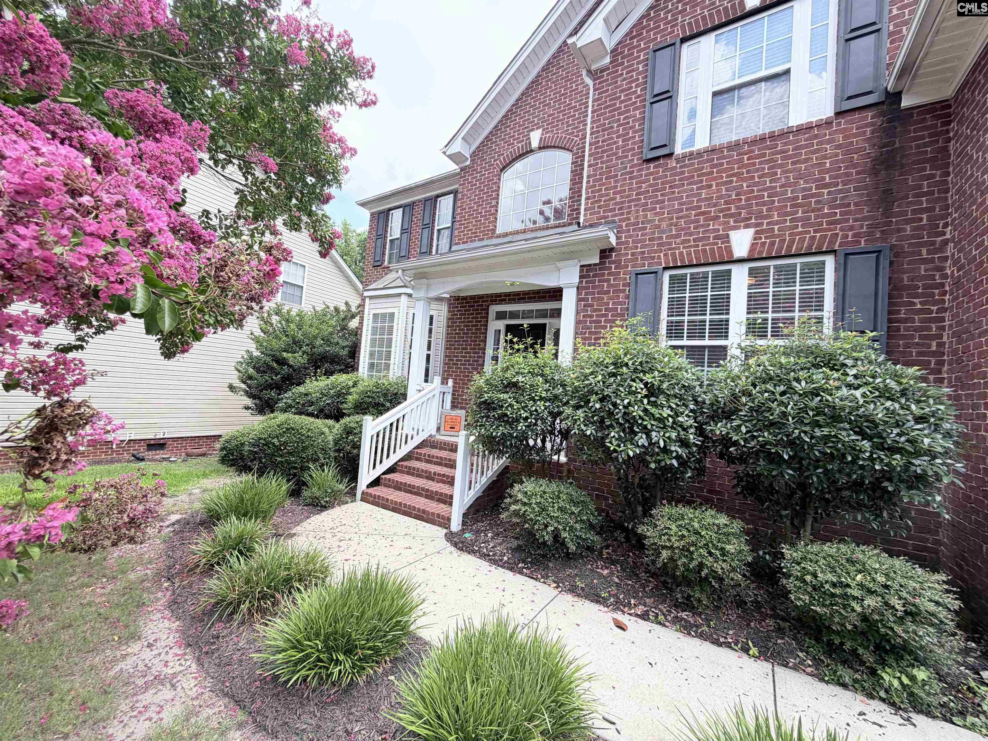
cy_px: 370
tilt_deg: +2.2
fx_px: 400
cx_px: 494
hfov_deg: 102.1
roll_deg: -4.5
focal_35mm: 14
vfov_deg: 85.7
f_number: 2.2
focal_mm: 2.22
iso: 40
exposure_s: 1/229
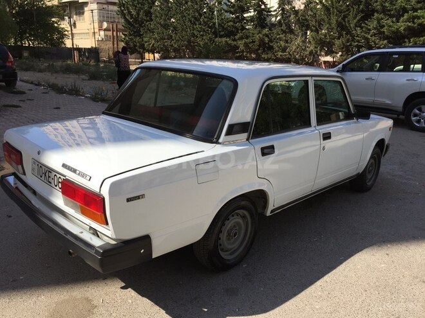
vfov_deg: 48.2
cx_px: 212
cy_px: 159
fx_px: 356
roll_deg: -1.9
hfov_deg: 61.7
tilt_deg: -14.9
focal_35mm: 29
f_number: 2.2
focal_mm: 4.15
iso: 32
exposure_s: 1/1799
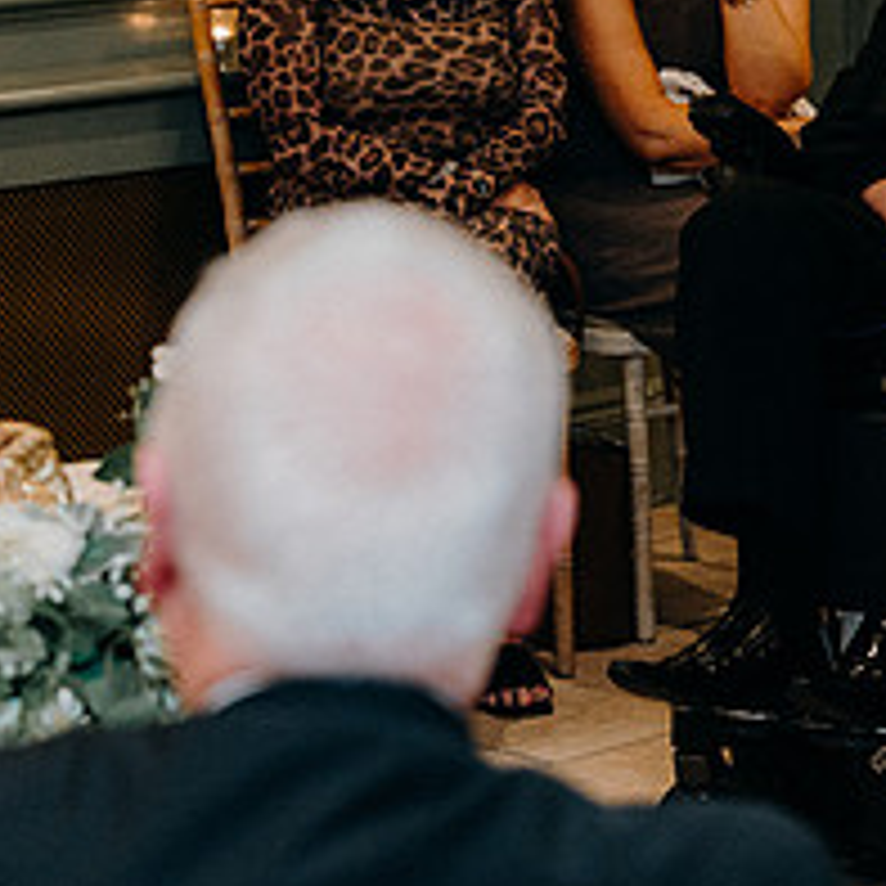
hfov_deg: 10.0
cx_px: 1070
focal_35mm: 173
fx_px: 5010
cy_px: 308
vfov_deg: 10.1
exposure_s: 1/160
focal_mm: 69
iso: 2500
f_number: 3.5
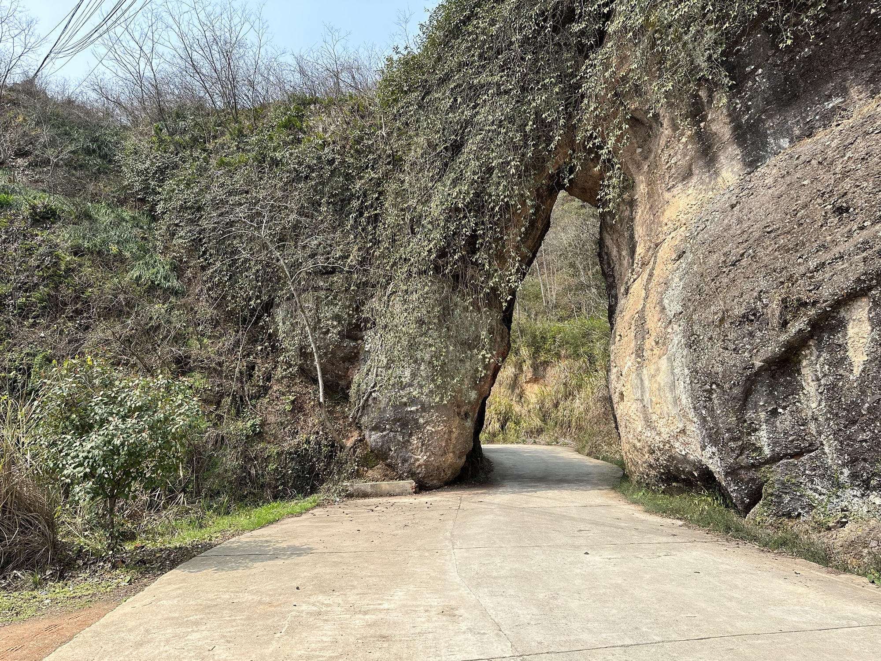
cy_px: 330
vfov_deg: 56.8
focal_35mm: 24
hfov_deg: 71.6
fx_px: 611
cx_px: 440
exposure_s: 1/1692
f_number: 1.78
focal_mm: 6.86
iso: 80
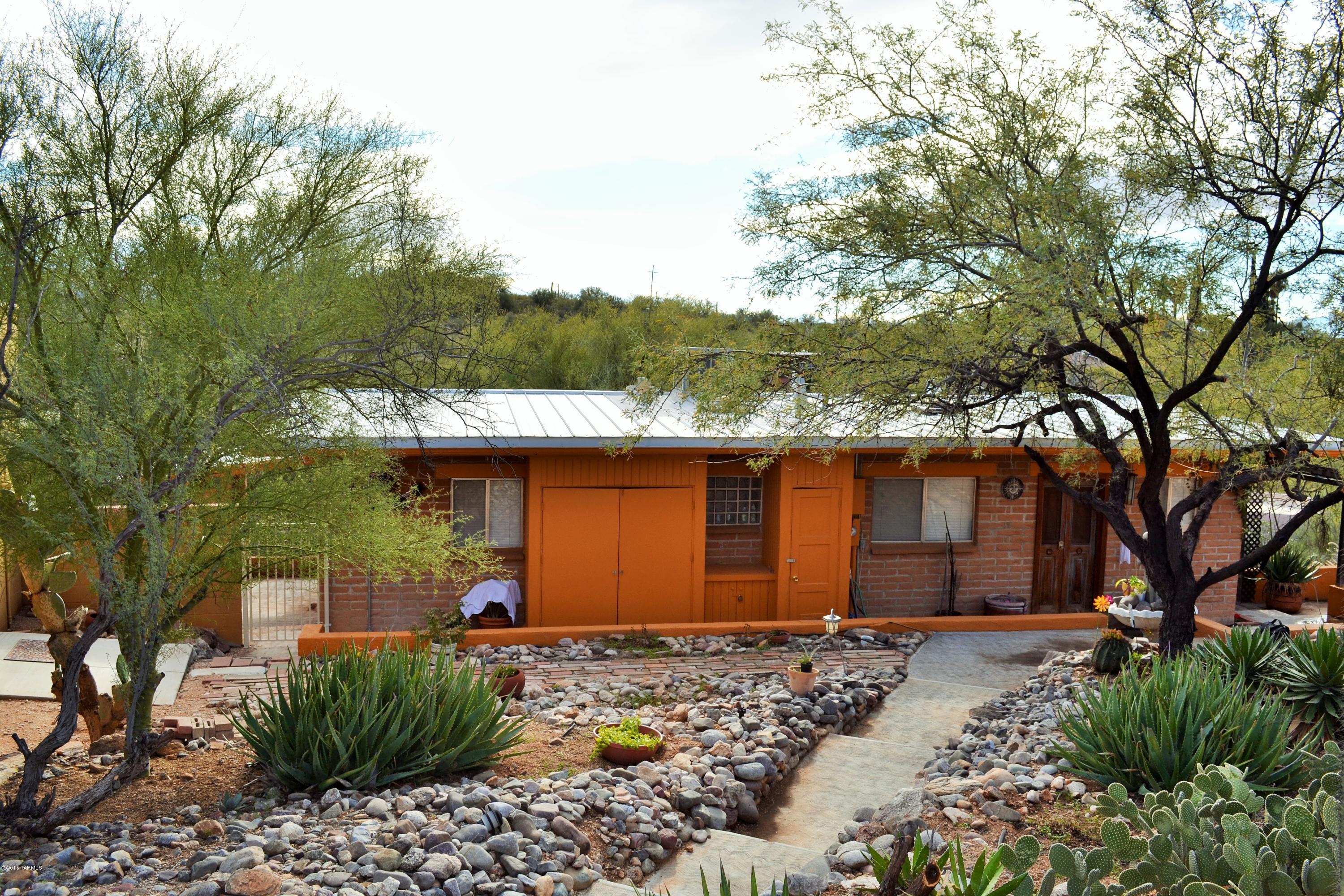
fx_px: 1120
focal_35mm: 30
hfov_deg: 61.9
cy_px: 448
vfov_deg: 43.6
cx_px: 672
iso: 100
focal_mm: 20
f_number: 8
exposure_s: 1/200
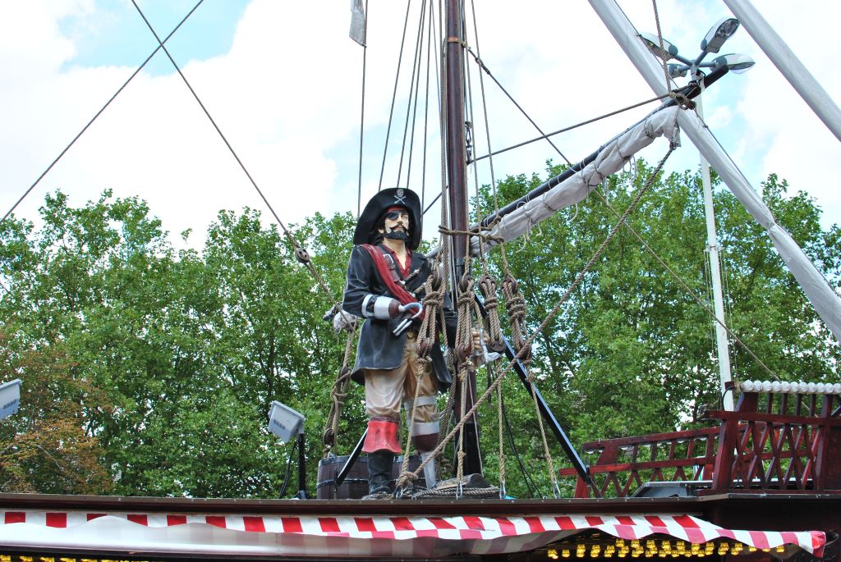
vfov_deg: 25.8
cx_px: 420
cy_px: 281
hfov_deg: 37.8
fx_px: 1228
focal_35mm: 52
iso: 200
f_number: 9
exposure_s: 1/160
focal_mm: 35
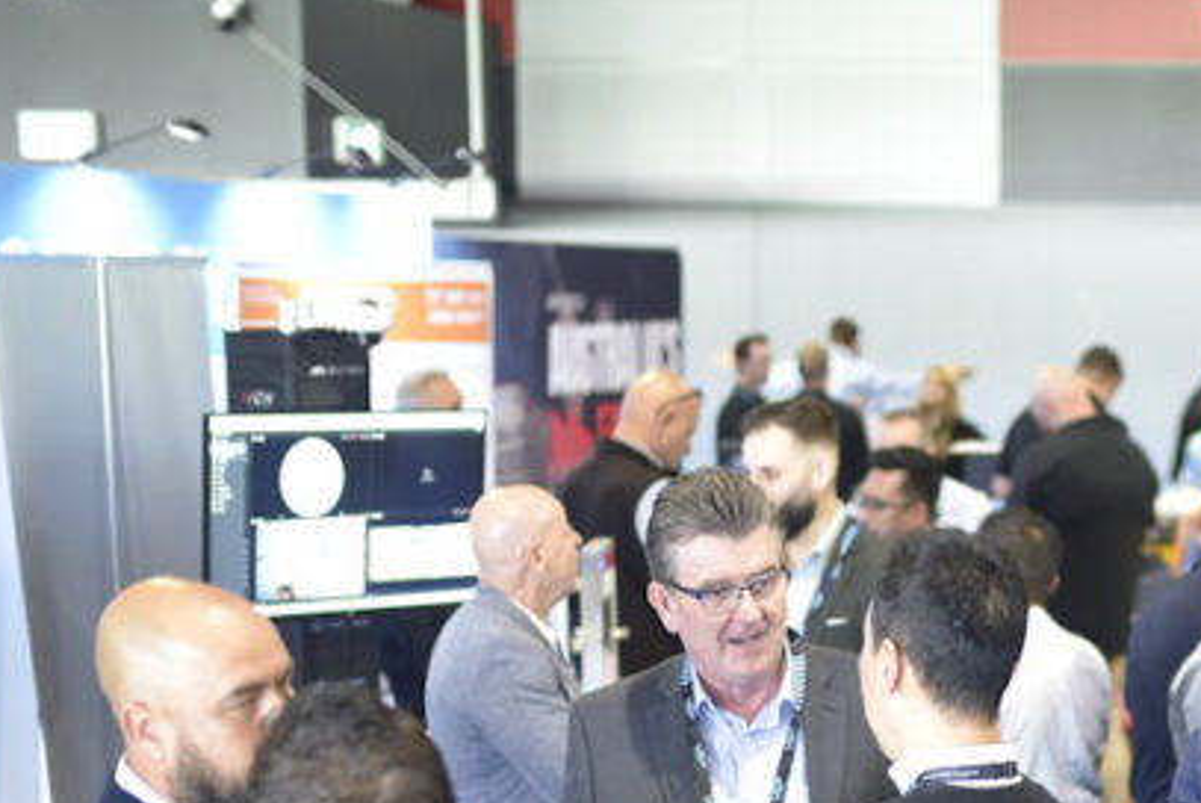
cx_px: 1095
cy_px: 977
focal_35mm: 88
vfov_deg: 15.0
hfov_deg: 22.5
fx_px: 2938
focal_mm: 35
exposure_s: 1/60
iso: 800
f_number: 1.4
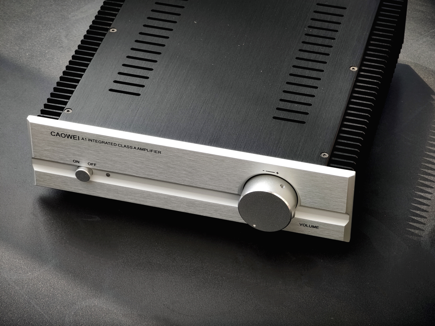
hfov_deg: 16.4
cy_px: 163
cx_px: 218
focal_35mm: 120
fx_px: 1508
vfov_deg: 12.3
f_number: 4.1
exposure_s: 1/100
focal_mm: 22
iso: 120
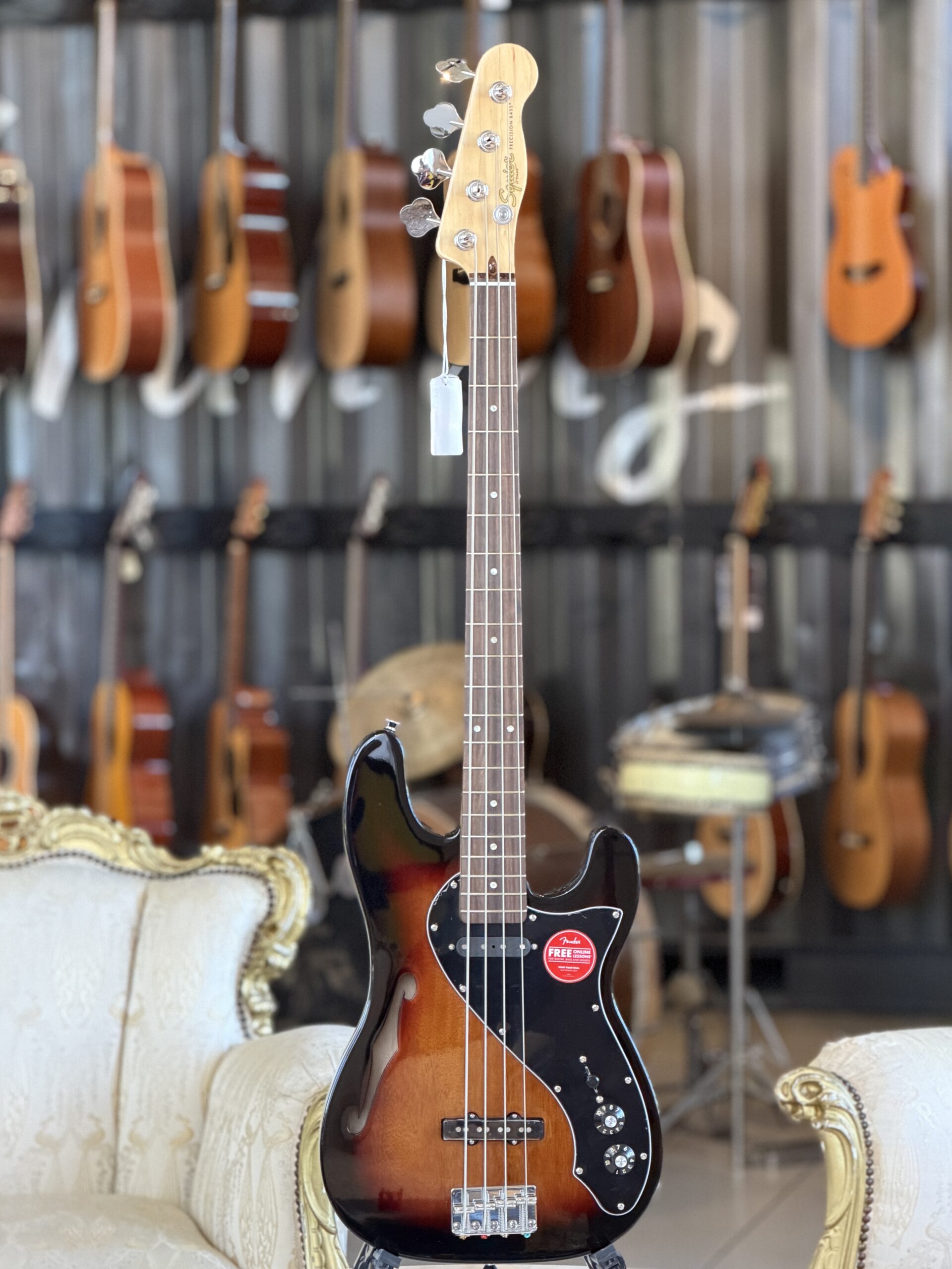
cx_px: 476
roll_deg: -1.0
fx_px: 3667
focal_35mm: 100
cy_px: 634
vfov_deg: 19.6
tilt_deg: -3.1
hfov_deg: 14.8
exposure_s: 1/61
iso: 640
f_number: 2.8
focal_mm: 16.89
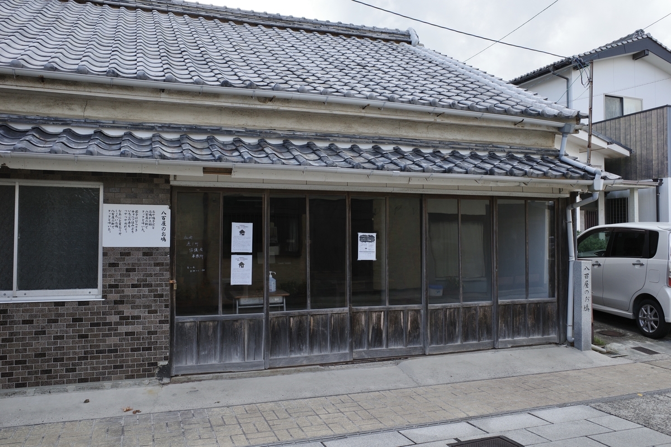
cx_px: 336
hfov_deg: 65.5
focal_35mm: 28
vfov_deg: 46.4
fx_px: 522
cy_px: 224
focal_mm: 18.3
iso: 200
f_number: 4
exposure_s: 1/250
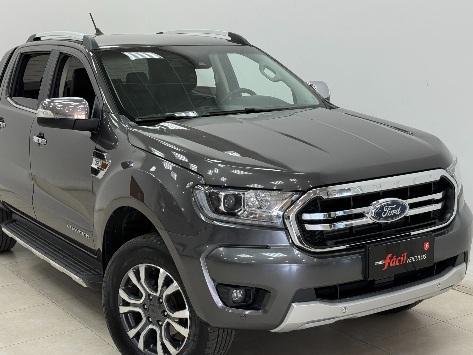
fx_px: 765
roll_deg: +2.2
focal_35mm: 56
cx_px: 213
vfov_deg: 26.1
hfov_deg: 34.3
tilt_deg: -9.4
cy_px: 182
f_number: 1.78
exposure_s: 1/120
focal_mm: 6.76
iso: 64
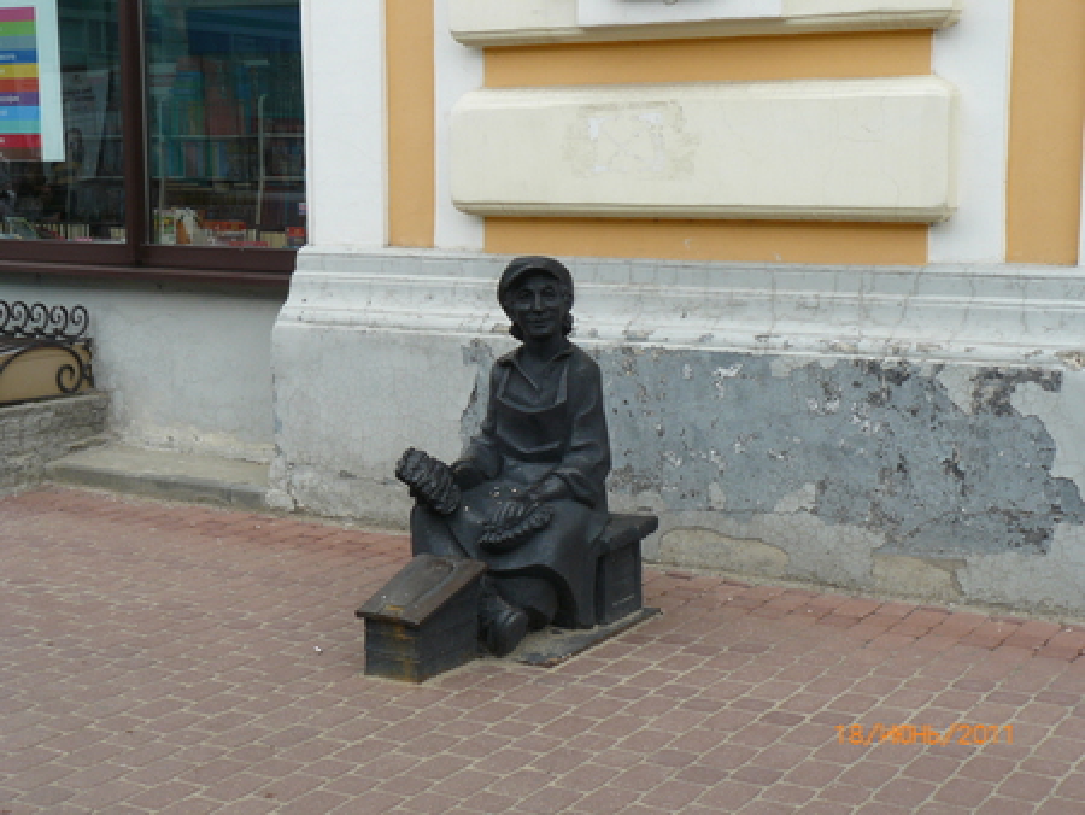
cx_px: 542
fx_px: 1788
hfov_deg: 33.8
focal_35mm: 57
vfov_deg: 25.7
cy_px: 408
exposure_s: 1/160
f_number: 4
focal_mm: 9.5
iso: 100
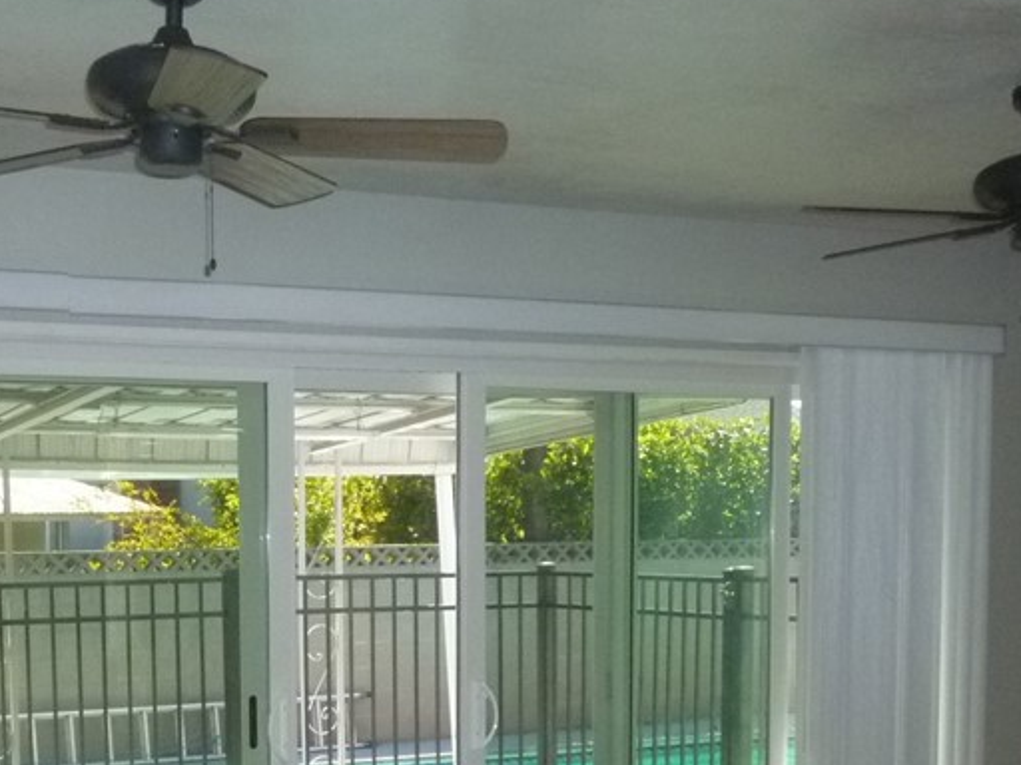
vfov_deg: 24.4
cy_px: 703
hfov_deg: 32.8
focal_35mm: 58
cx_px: 307
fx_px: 1711
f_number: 3.5
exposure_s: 1/500
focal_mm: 5.2
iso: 400
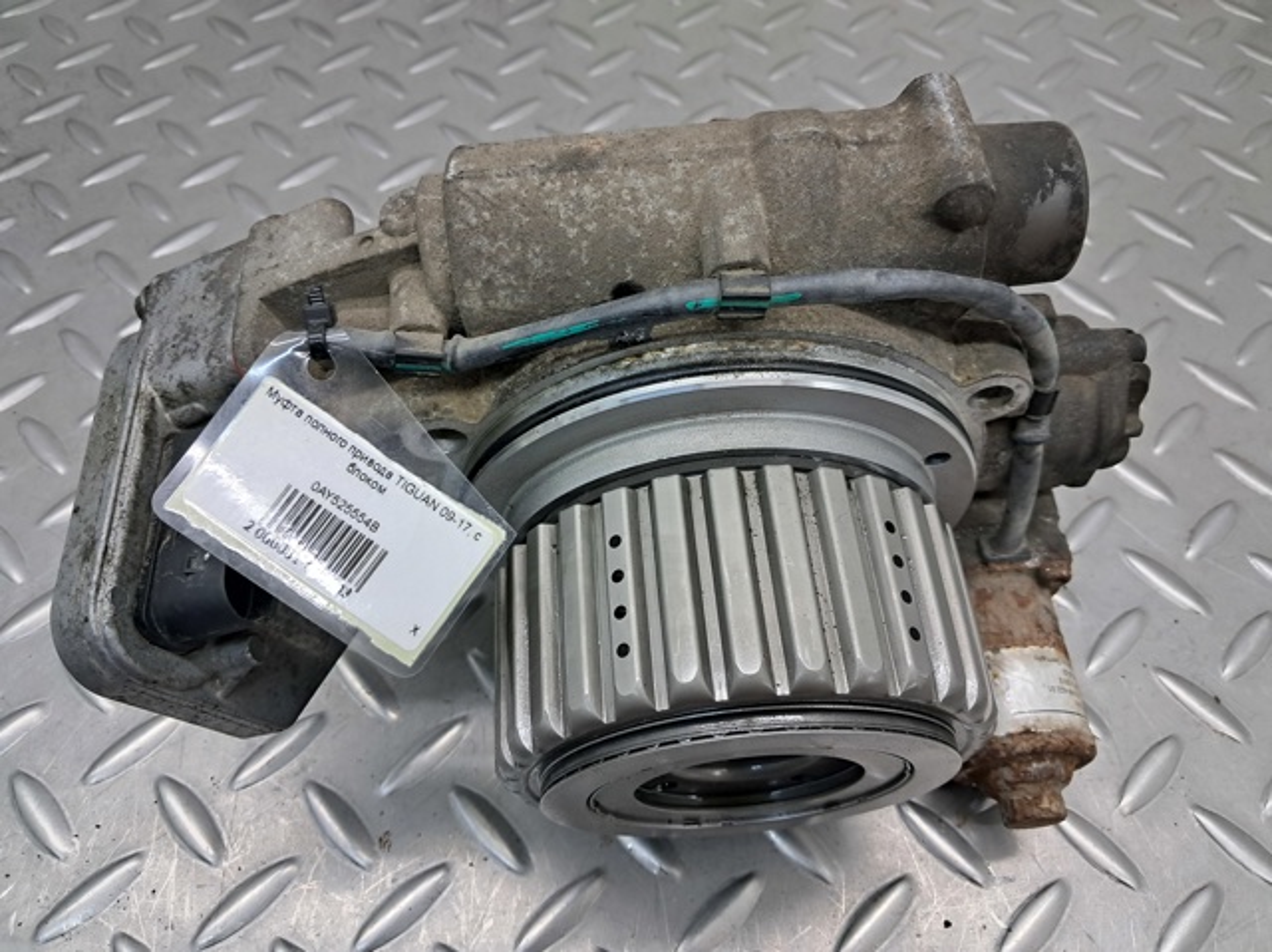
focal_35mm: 27
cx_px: 636
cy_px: 476
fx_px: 991
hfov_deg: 65.4
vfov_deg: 51.3
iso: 125
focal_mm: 4
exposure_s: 1/50
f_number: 1.8
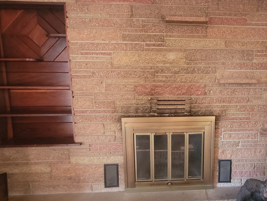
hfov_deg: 76.8
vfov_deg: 63.4
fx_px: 162
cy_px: 95
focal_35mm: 21
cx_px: 175
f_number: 2.2
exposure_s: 1/30
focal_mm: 1.74
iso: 400
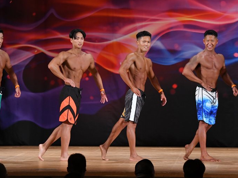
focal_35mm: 223
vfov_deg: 6.7
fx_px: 1533
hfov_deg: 8.9
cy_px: 89
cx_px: 130
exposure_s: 1/400
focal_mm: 135
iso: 3200
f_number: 5.6
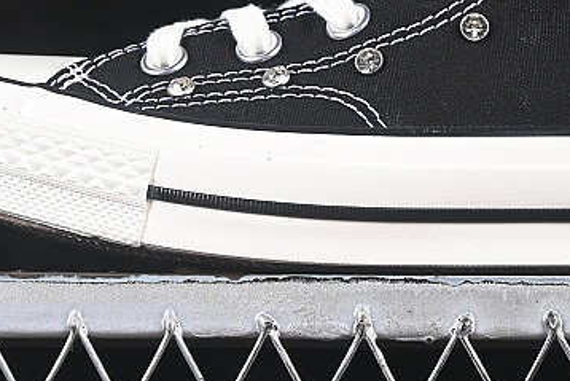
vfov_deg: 6.1
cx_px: 447
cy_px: -80
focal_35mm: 226
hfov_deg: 9.1
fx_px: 3580
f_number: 6.3
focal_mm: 50
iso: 160
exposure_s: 1/60
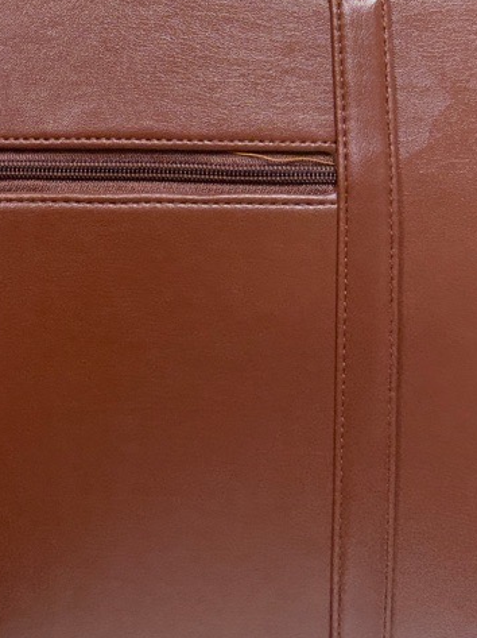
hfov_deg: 22.3
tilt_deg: -5.2
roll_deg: +0.9
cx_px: 117
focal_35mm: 65
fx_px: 1196
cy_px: -28
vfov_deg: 27.7
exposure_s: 1/100
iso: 100
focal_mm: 6.76
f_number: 1.78
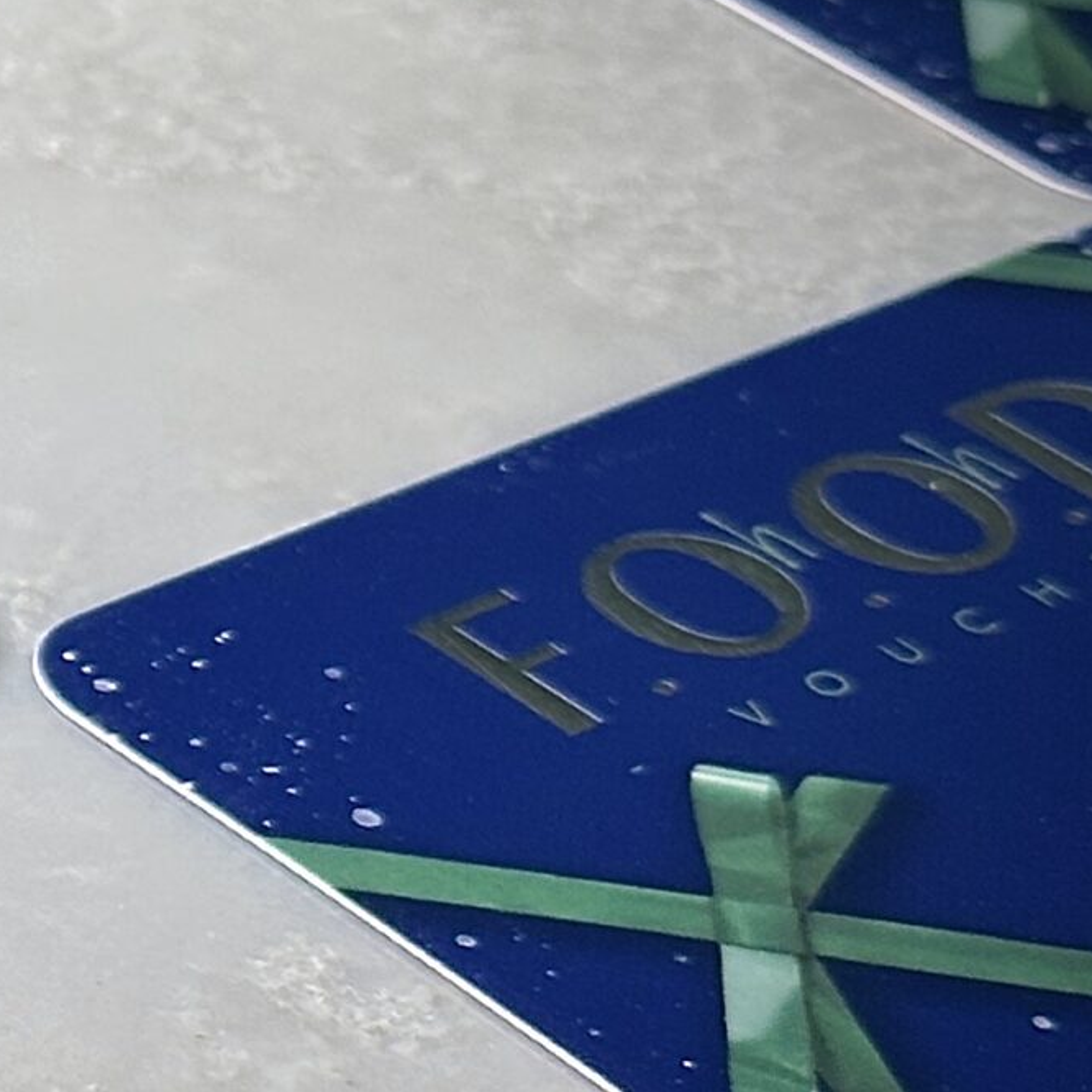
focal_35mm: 163
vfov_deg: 10.7
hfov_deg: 10.1
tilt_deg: -33.1
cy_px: 831
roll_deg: -4.1
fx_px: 5818
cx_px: -966
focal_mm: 6.86
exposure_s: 1/186
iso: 50
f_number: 1.78
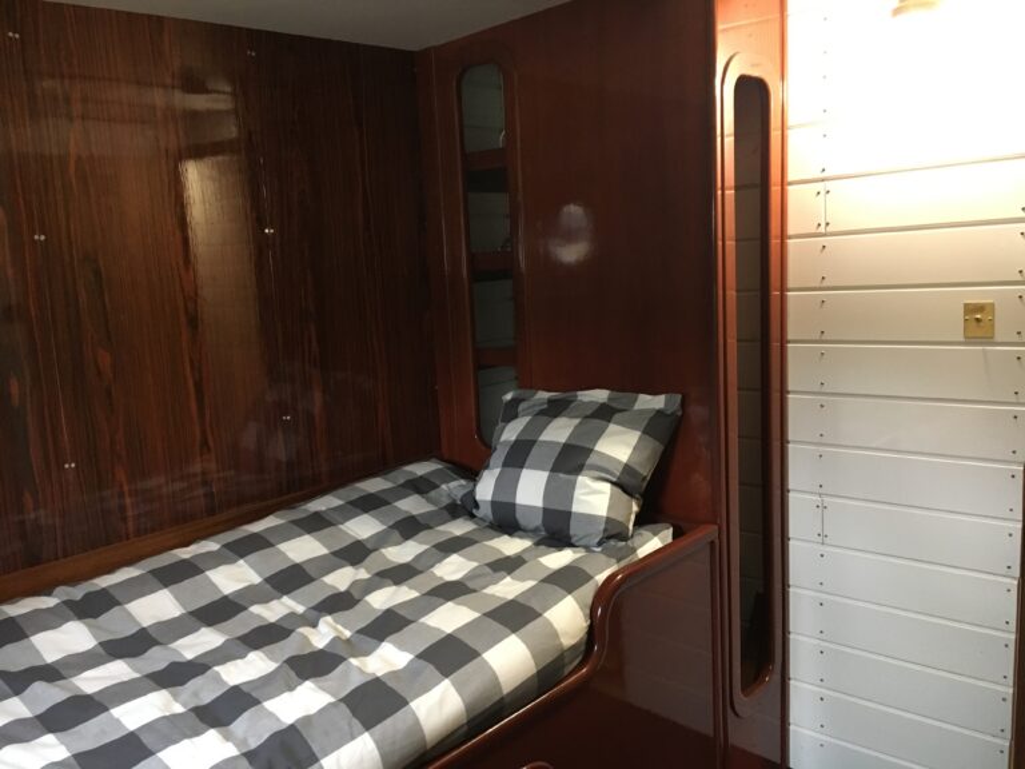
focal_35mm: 29
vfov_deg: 48.2
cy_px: 384
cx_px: 512
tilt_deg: -7.5
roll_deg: +2.8
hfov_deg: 61.7
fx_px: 859
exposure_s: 1/17
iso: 200
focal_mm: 4.15
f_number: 2.2
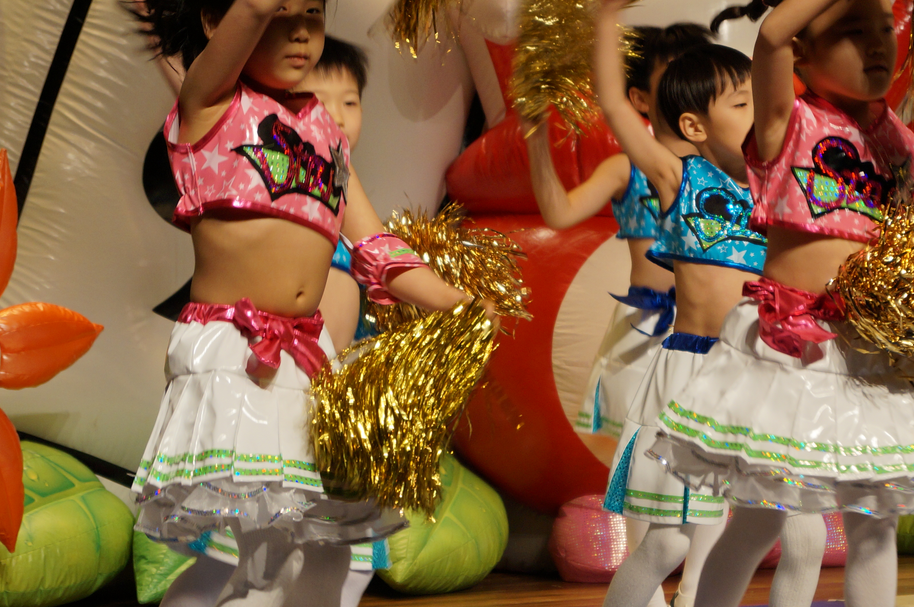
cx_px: 642
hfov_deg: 16.1
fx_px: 3215
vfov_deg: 10.8
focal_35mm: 127
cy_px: 384
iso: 320
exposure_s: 1/100
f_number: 5.6
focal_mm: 55
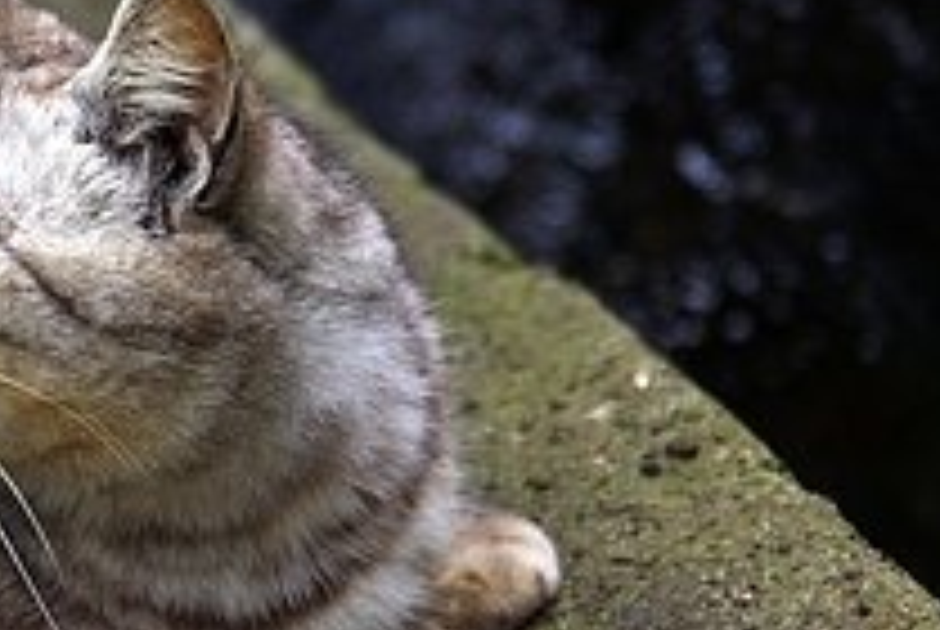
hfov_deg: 11.0
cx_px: -126
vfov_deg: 7.5
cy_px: 493
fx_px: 4811
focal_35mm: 184
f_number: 2.8
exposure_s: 1/60
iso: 100
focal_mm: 50
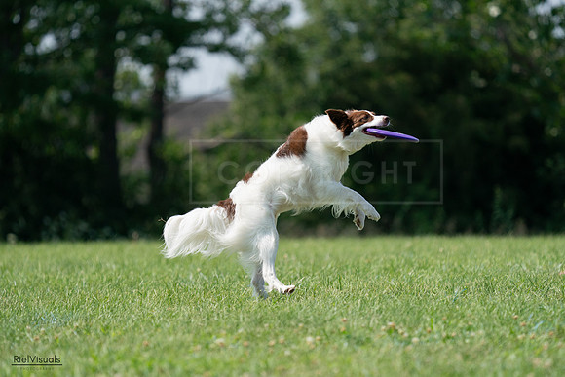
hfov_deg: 5.6
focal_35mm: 371
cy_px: 188
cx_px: 282
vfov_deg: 3.7
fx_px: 5824
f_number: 6.3
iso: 800
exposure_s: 1/4000
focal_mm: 371
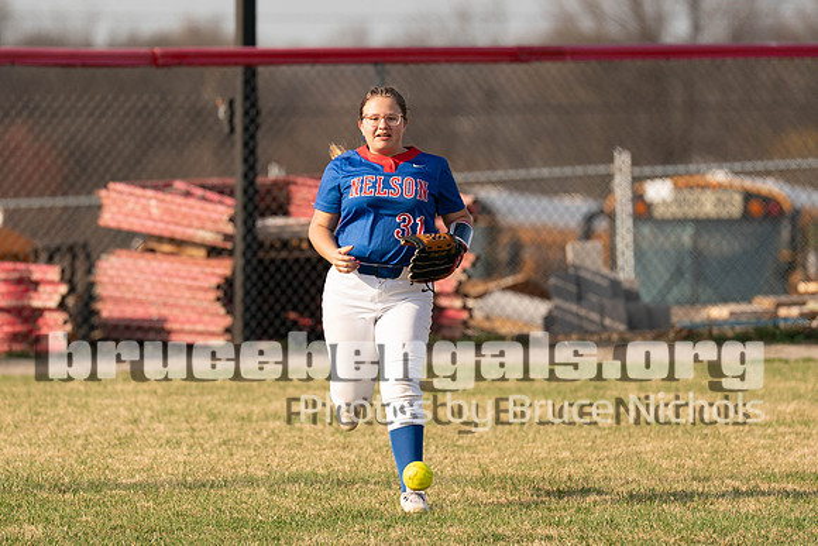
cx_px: 411
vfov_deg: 3.5
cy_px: 233
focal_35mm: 390
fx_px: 8870
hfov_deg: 5.3
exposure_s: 1/2000
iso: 160
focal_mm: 200
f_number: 2.8
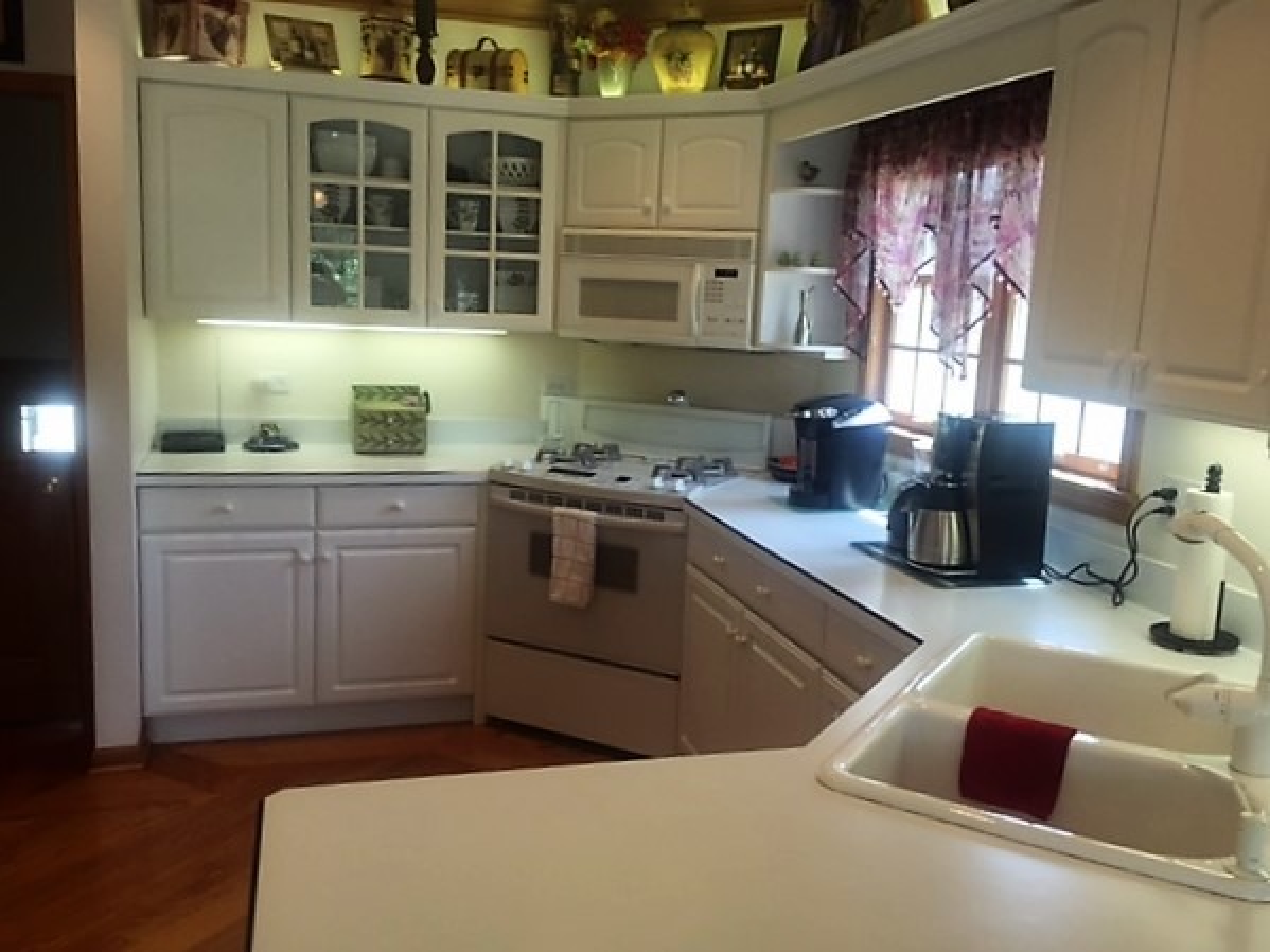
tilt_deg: -10.7
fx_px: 1064
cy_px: 476
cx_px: 635
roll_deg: -0.9
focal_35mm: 29
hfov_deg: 61.7
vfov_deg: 48.2
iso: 40
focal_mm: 4.15
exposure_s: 1/60
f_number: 2.2
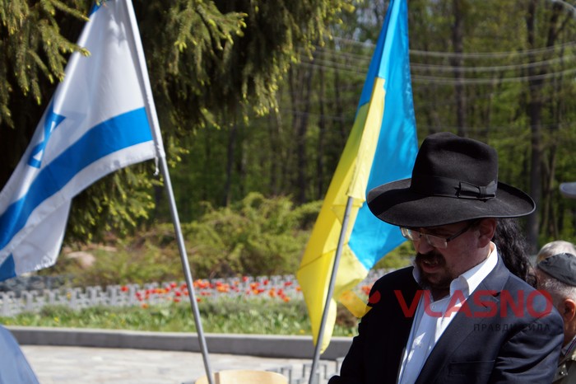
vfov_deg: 15.2
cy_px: 192
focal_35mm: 90
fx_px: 1439
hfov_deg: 22.6
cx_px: 288
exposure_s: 1/200
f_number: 6.3
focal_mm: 60
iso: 100
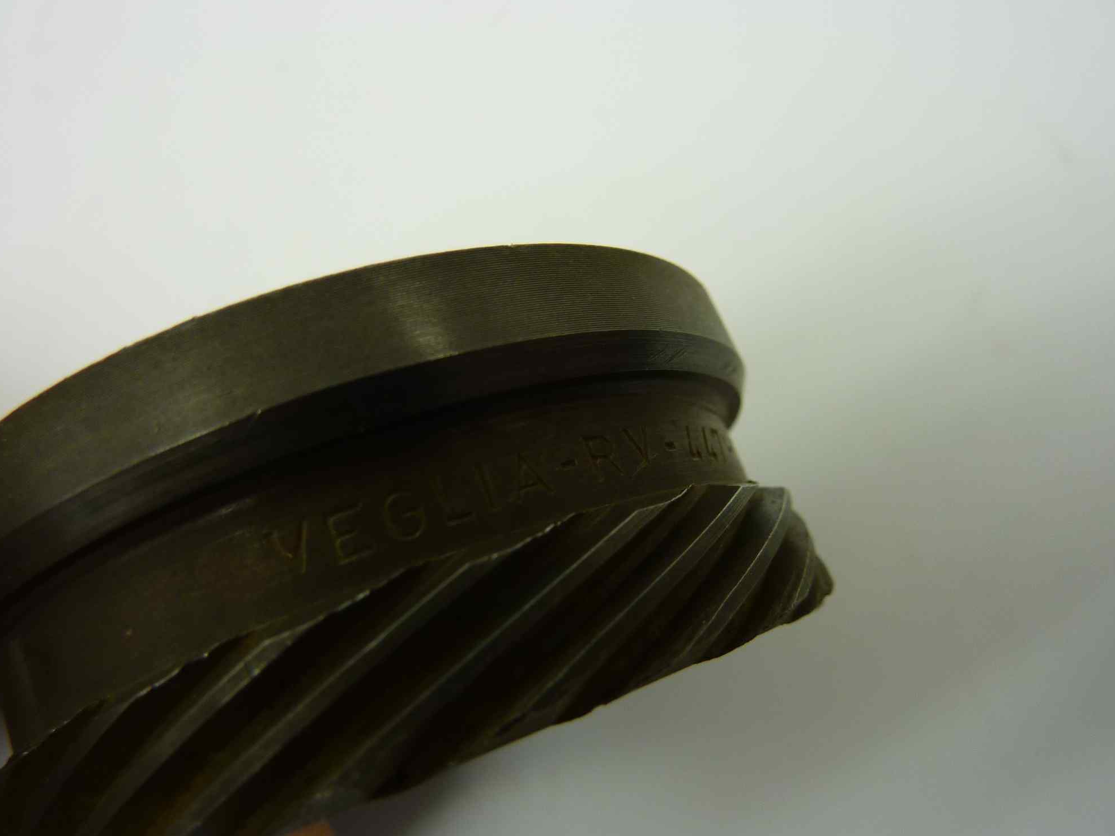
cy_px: 430
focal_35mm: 26
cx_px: 574
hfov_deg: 67.3
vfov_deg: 53.1
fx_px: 838
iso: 100
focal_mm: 4.1
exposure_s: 1/30
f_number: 3.3
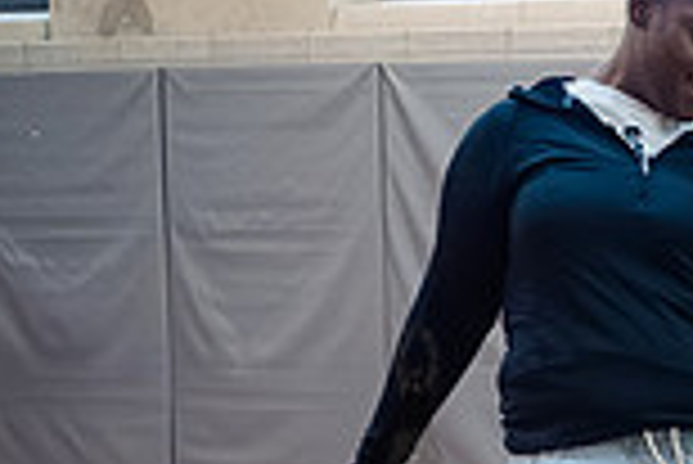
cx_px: 994
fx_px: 2620
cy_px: 610
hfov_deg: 14.2
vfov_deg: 9.9
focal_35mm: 136
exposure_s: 1/800
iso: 8000
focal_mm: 35
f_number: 5.6
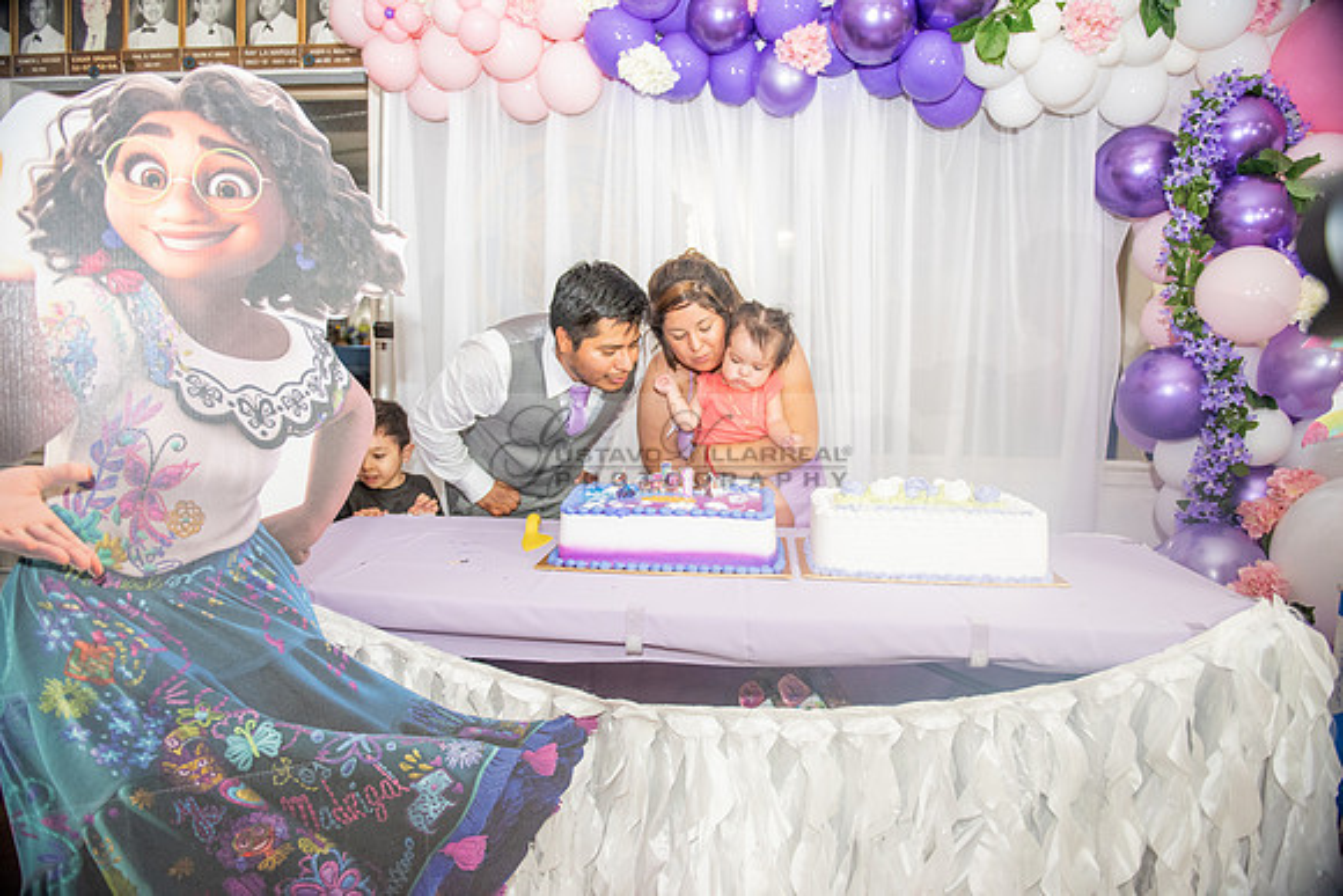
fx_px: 896
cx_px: 672
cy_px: 448
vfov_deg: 53.2
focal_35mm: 24
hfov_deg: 73.7
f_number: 2.8
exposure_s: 1/125
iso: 1000
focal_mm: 24
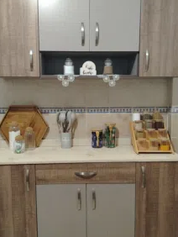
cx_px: 81
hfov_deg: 41.8
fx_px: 233
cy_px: 120
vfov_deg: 53.9
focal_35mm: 34
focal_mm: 5.25
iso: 1628
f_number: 1.75
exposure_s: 1/24
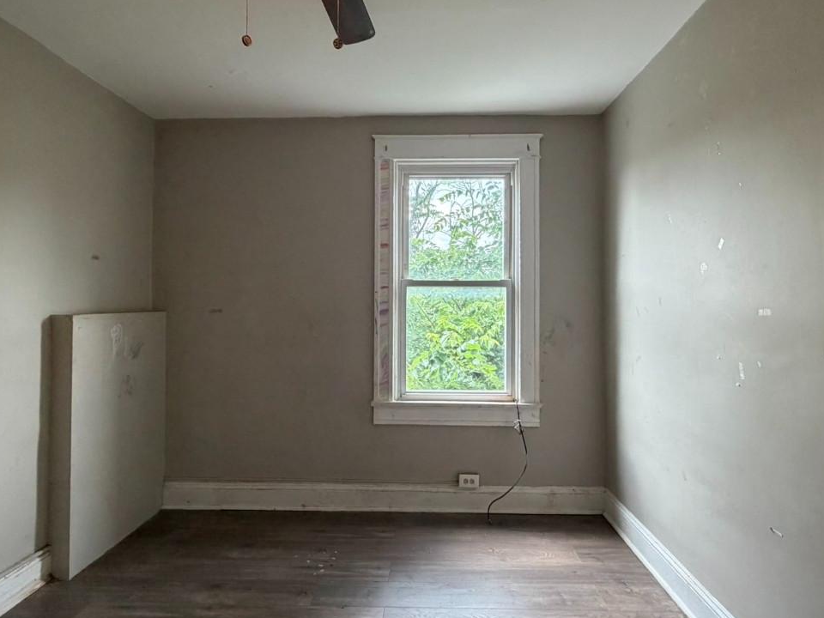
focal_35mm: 21
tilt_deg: +3.4
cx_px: 416
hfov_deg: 79.0
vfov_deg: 63.3
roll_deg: +0.3
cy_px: 282
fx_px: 500
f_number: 2.2
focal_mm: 2.22
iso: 250
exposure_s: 1/120
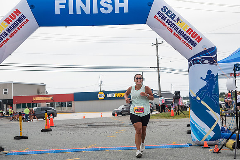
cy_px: 91
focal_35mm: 67
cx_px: 137
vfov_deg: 20.4
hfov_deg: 30.1
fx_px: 445
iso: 800
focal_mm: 56
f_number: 4
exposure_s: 1/4000
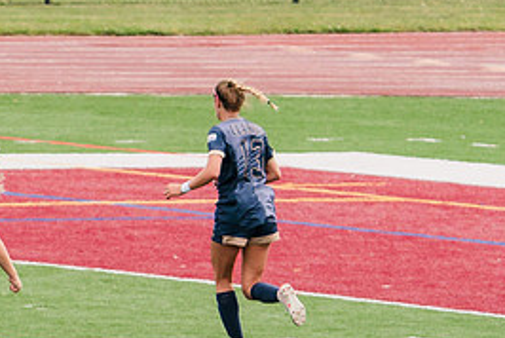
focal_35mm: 807
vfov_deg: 1.7
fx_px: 11333
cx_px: -78
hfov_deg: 2.6
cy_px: 396
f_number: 5.6
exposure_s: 1/1600
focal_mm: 200
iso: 640
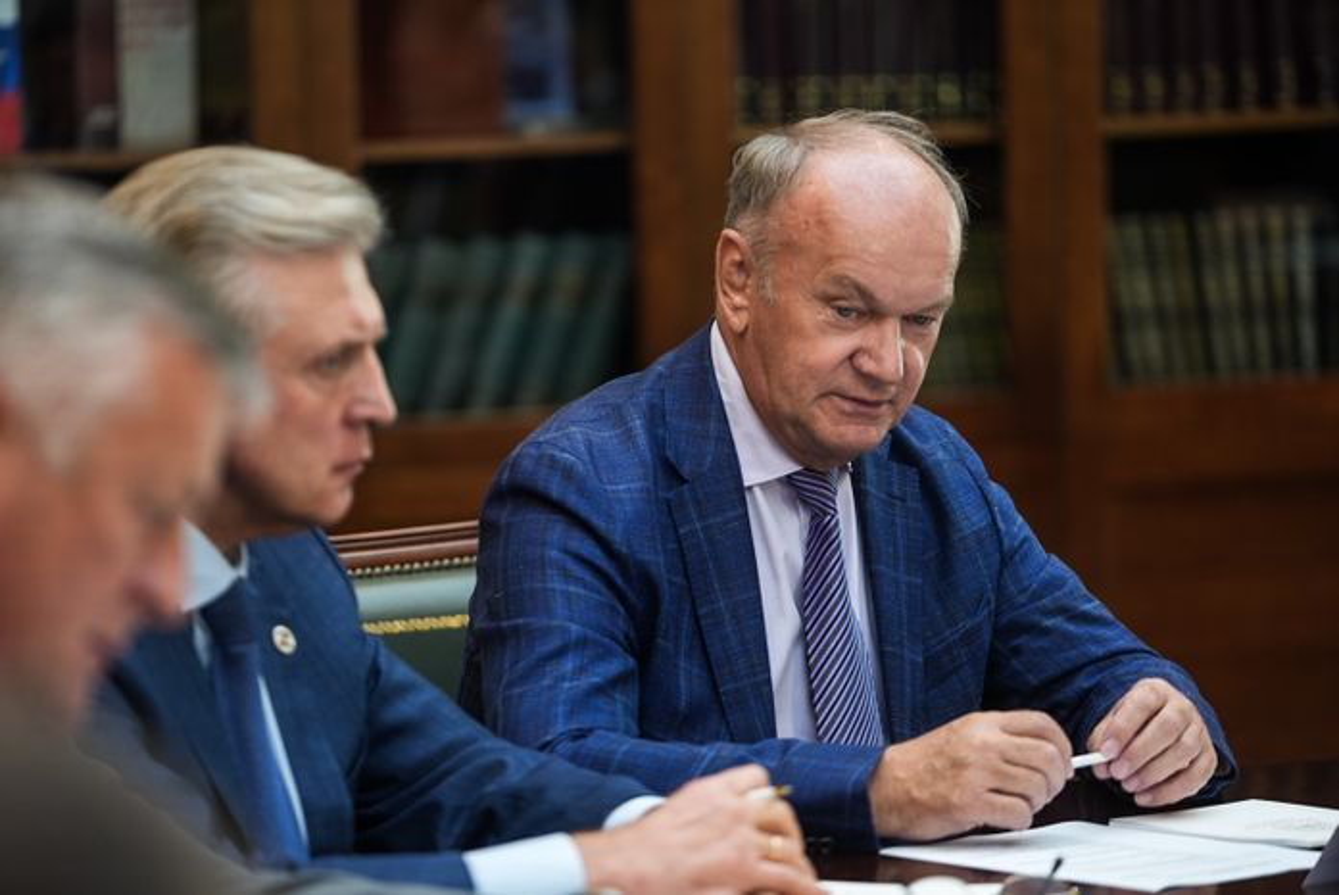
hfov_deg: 11.8
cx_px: 670
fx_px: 6477
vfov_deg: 7.9
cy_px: 448
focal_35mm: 174
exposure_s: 1/125
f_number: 2.8
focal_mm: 174
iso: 800
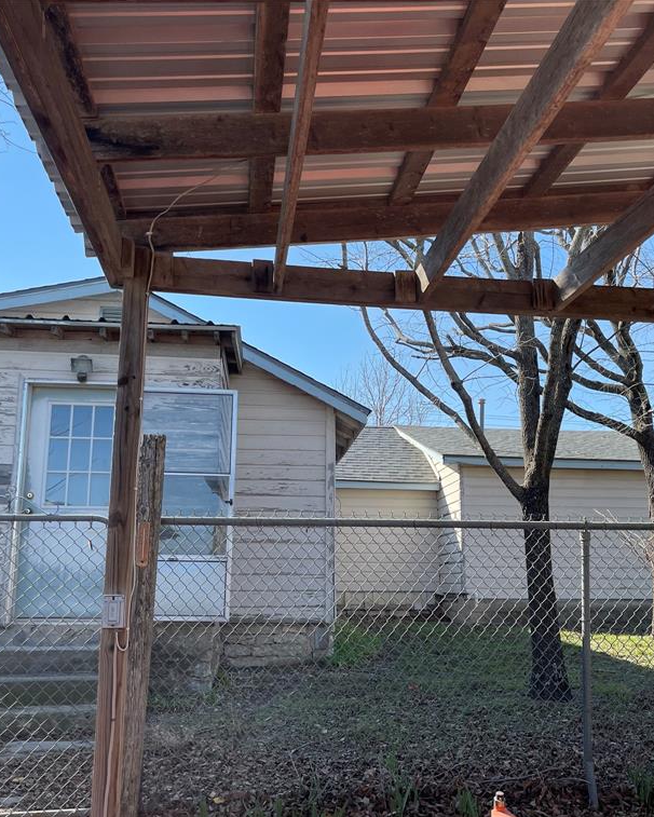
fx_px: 798
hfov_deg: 44.6
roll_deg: +0.0
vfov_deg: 54.2
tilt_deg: +11.7
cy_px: 413
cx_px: 333
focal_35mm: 33
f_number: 1.6
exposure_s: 1/1618
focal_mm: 5.1
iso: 32
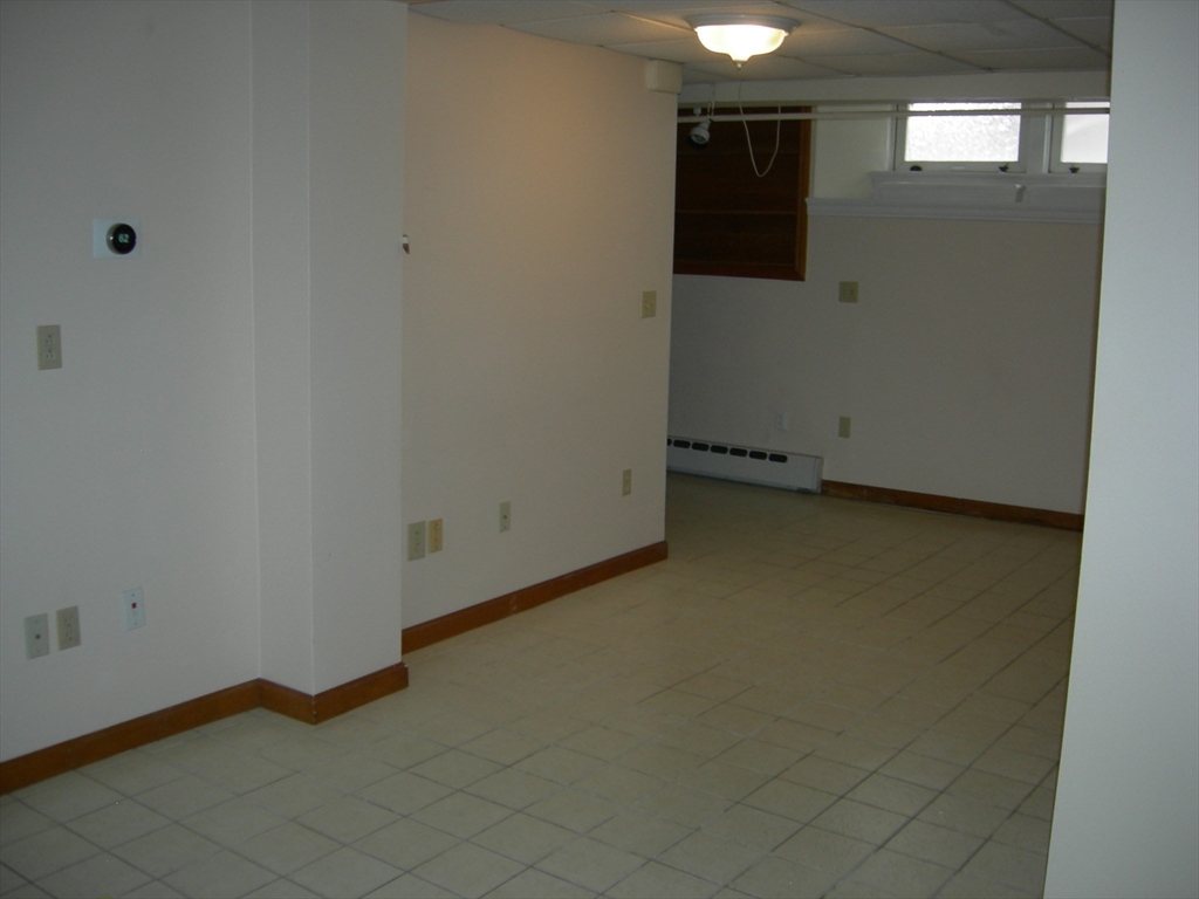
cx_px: 600
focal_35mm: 36
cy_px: 450
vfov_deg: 39.7
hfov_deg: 51.4
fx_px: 1247
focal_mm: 7.5
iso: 64
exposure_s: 1/60.1
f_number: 2.7
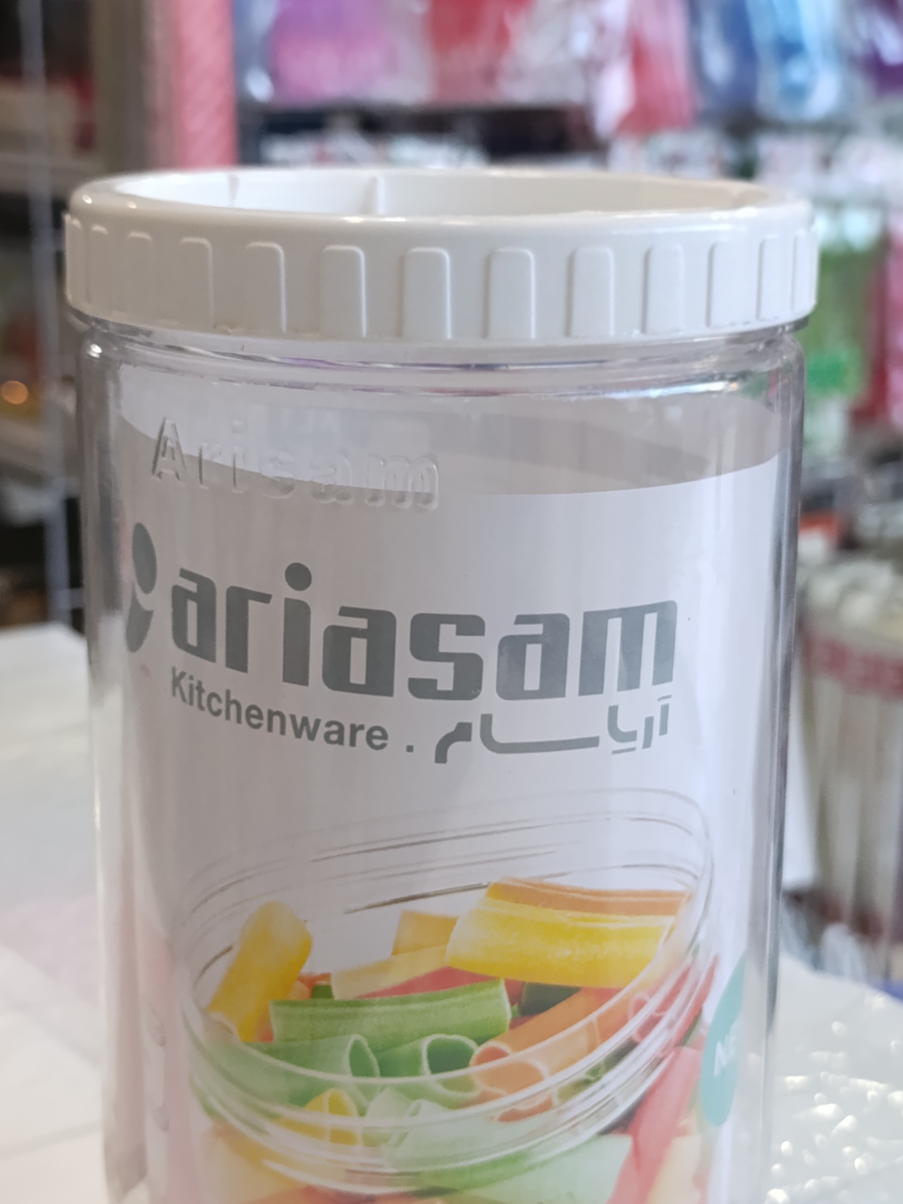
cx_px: 503
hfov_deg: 23.3
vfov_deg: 30.7
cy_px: 632
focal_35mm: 63
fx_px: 2191
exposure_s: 1/100
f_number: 1.6
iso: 640
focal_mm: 6.14
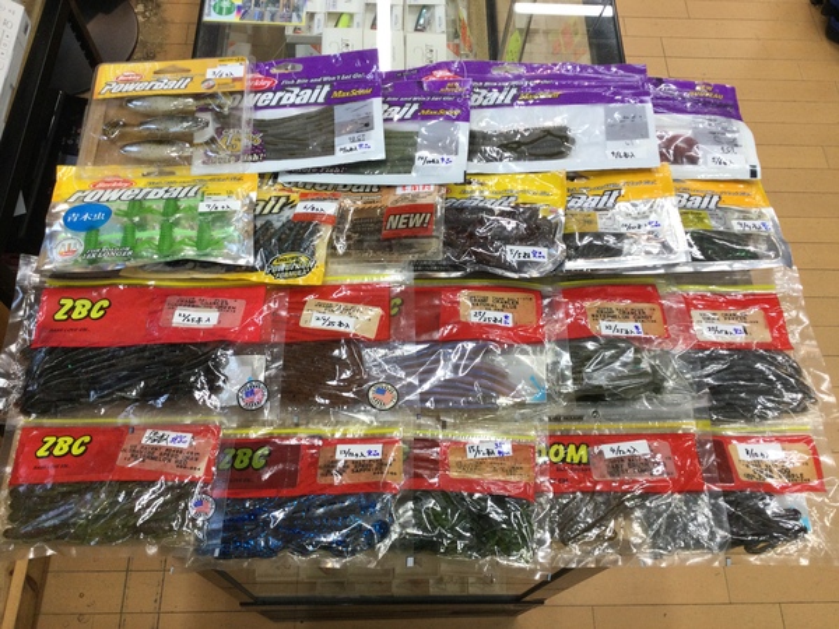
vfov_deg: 45.4
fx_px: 751
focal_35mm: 31
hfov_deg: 58.4
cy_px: 314
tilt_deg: -63.9
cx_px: 420
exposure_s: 1/40
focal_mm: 3.3
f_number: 2.4
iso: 25
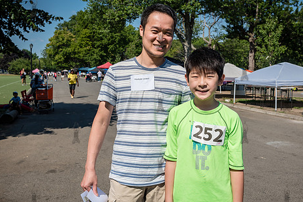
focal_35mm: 40
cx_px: 160
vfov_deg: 33.4
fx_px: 337
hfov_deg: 48.4
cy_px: 101
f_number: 6.3
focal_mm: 32
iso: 200
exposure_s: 1/1250
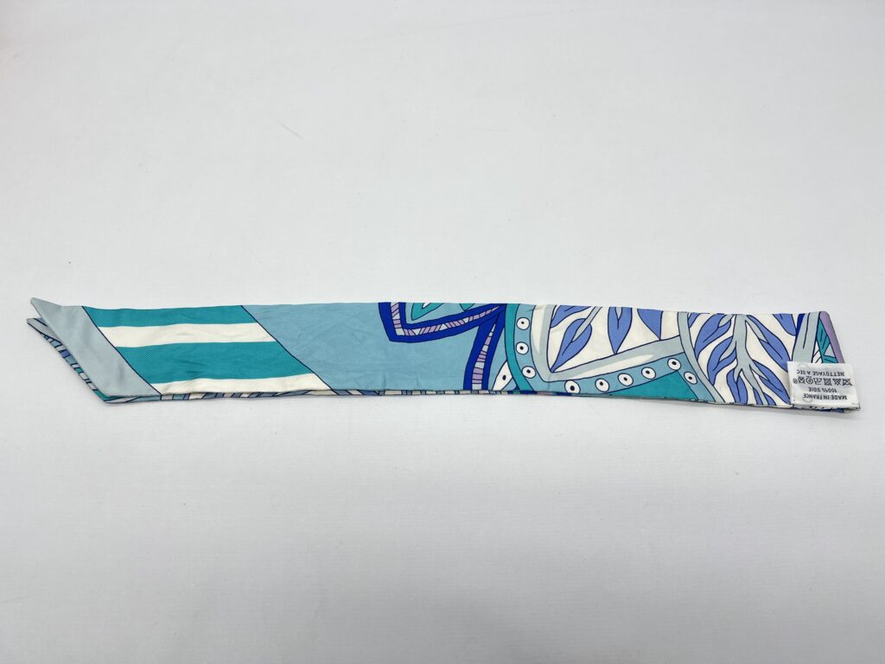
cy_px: 332
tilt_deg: -63.6
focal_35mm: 26
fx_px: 665
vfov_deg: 53.1
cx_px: 442
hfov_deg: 67.3
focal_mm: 5.7
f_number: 1.5
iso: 40
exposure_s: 1/260
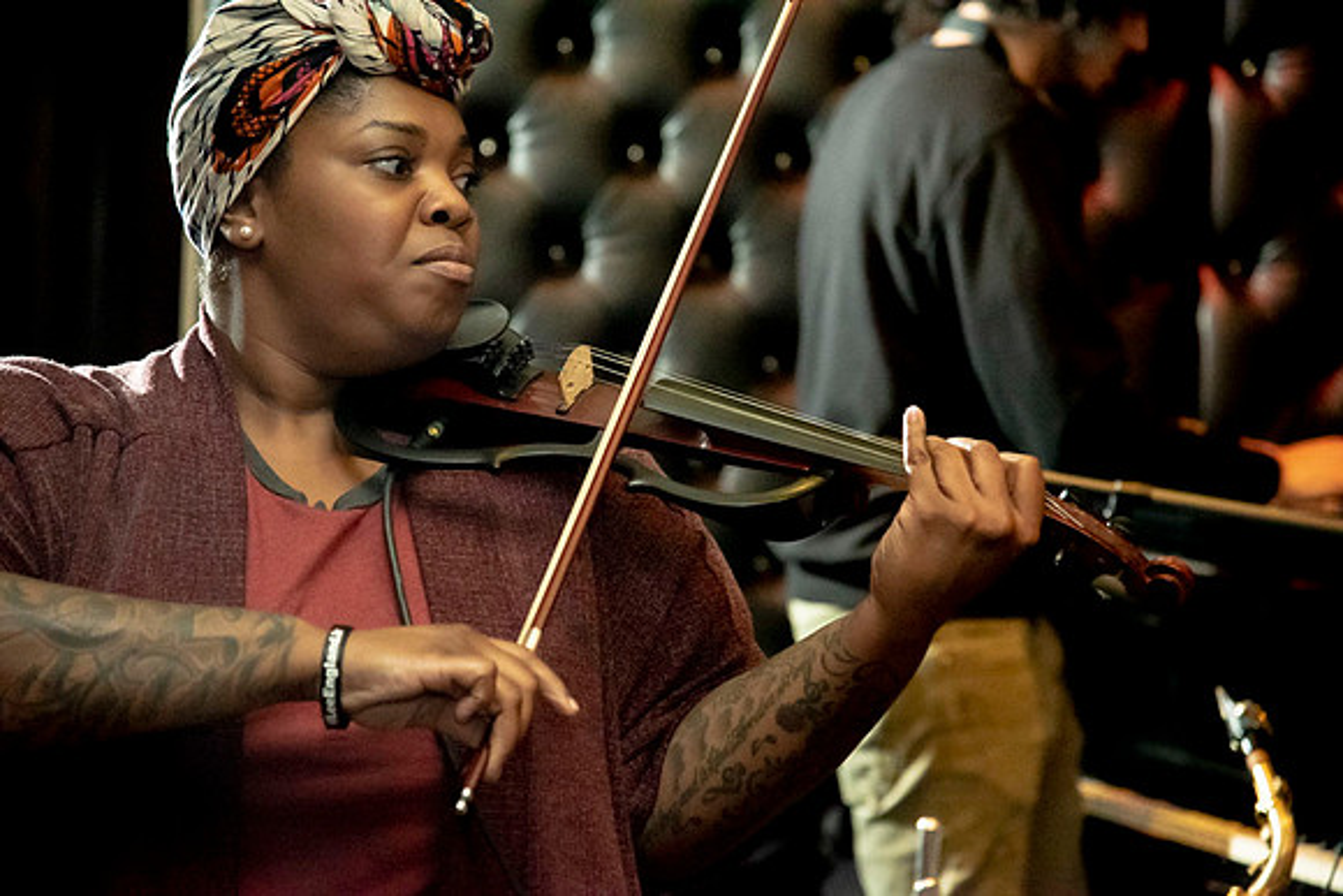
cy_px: 448
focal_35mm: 120
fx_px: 4478
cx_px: 672
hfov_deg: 17.1
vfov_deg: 11.4
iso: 6400
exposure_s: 1/200
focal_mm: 120
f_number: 4
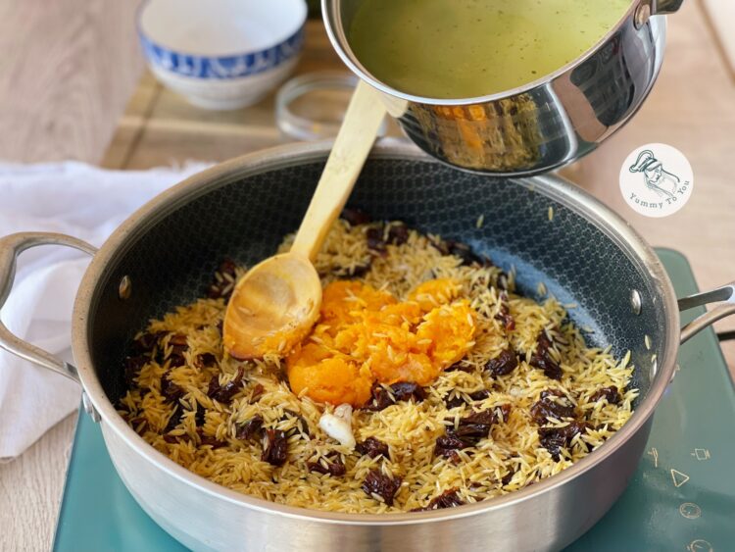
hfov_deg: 30.3
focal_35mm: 64
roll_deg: +2.2
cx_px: 368
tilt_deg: -39.4
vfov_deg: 22.9
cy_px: 276
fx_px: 1359
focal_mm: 7.5
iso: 125
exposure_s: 1/121
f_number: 2.2
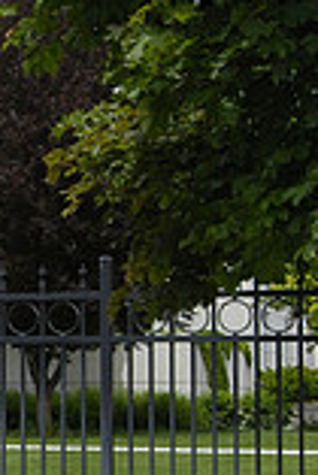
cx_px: -254
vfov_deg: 14.2
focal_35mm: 144
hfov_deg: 9.1
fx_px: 1904
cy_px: 293
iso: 400
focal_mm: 26
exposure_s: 1/640
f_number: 10
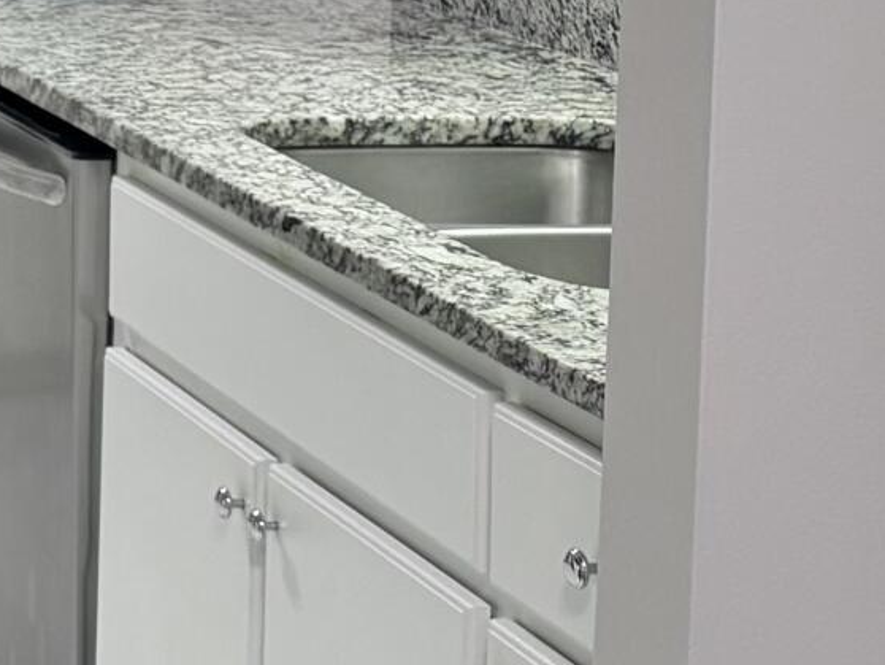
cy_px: -203
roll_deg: +0.8
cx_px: -1373
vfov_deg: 11.2
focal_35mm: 129
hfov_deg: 11.8
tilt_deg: -4.9
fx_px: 3299
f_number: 1.78
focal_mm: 6.76
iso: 125
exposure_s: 1/60
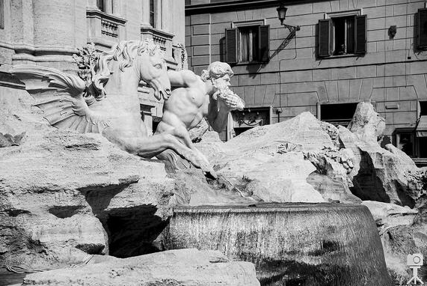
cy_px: 146
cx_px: 218
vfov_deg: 13.3
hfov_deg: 19.8
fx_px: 1223
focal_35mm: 103
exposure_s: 1/800
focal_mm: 98
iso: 100
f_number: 5.6
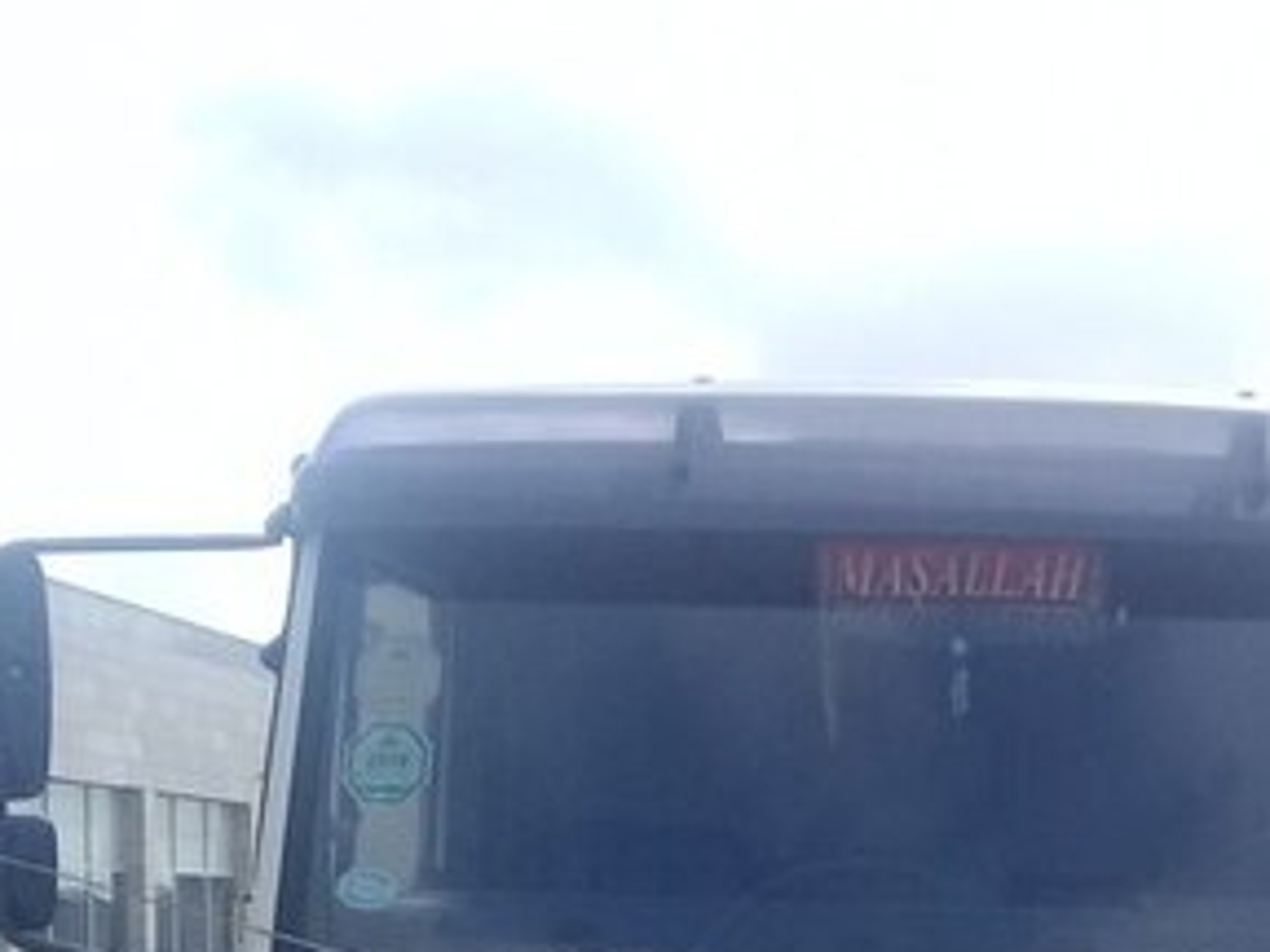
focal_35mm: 71
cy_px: 1082
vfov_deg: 19.7
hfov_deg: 26.8
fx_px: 2605
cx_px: 1050
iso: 50
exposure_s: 1/984
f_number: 2.2
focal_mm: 3.3
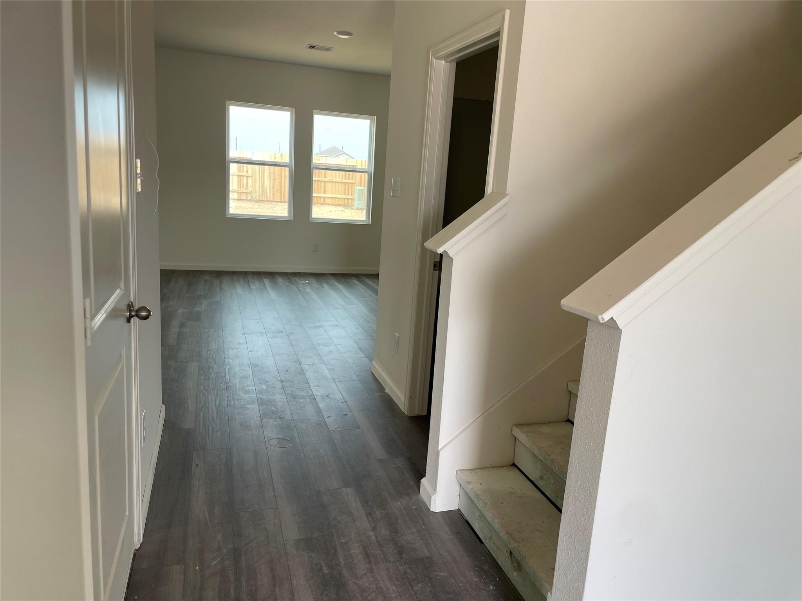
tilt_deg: -13.0
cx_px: 401
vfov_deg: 53.1
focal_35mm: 26
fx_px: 602
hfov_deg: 67.3
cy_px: 300
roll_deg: -4.2
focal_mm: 4.2
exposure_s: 1/156
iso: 32
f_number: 1.6
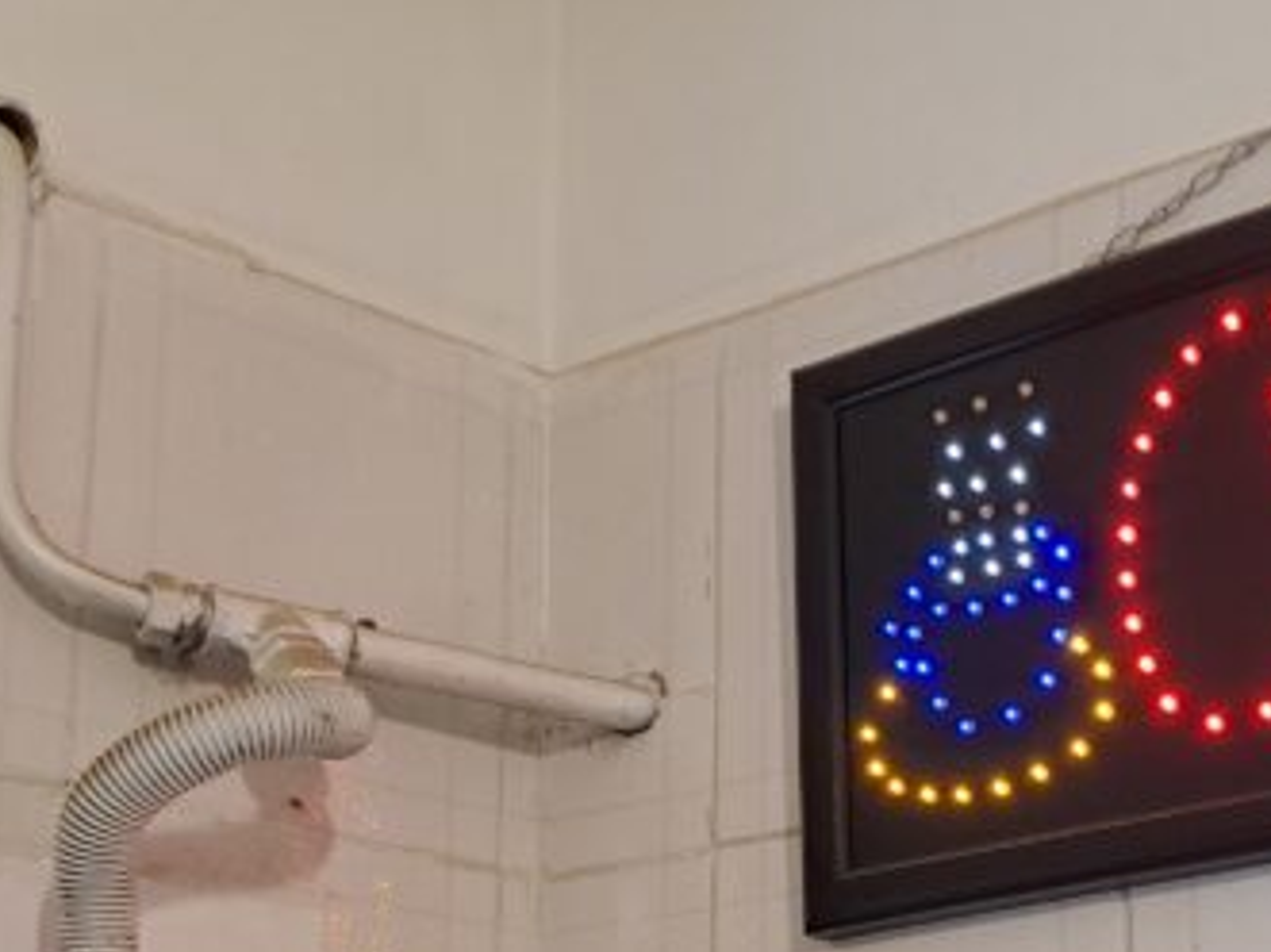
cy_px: 1006
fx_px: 2129
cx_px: 772
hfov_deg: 33.1
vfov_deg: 23.8
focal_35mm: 58
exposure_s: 1/50
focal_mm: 4.65
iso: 250
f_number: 1.8
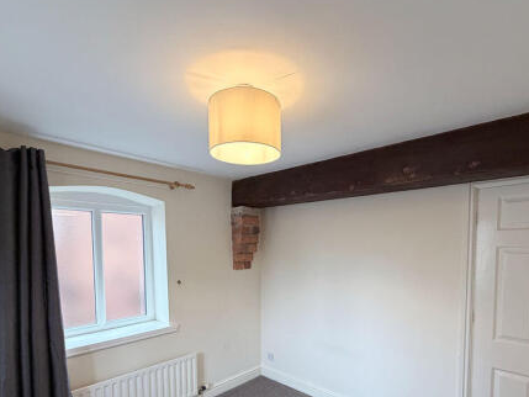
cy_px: 263
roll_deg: +0.0
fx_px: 290
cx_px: 279
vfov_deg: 66.9
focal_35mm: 19
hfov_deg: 84.6
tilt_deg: -3.3
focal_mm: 2.22
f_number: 2.2
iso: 320
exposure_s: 1/90
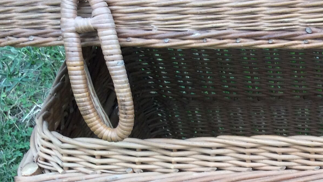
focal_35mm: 76
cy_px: 174
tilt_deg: -46.9
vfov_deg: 15.6
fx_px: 651
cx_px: 321
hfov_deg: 26.4
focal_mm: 3.3
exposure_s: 1/100
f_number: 2.4
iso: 50
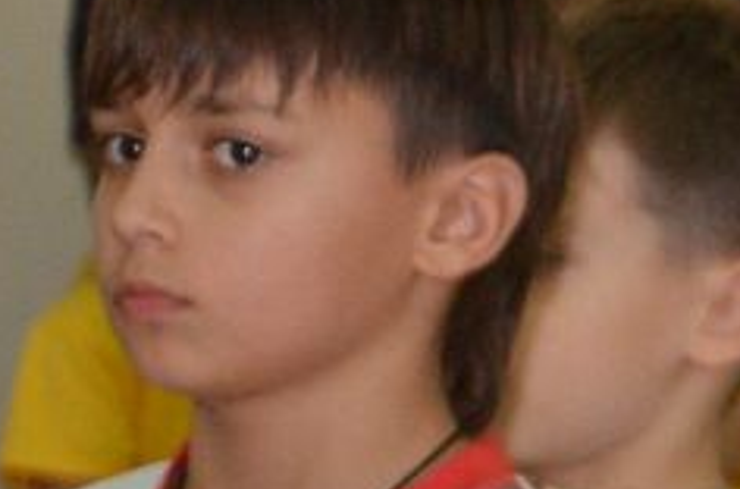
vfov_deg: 2.3
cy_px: 500
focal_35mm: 587
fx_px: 12034
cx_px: 1605
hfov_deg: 3.5
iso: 1000
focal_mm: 66
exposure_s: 1/200
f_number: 5.3
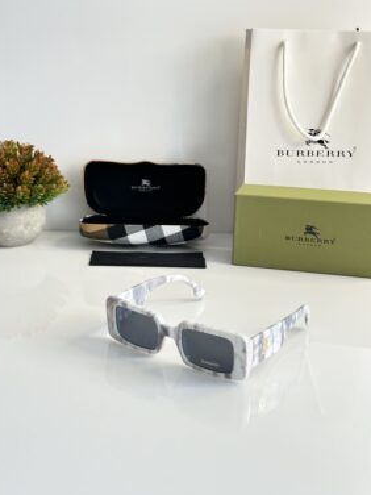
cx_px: 182
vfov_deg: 37.5
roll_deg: -2.0
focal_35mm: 51
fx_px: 729
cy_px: 238
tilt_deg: -15.3
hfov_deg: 28.6
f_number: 1.78
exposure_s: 1/60
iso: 125
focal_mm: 6.86
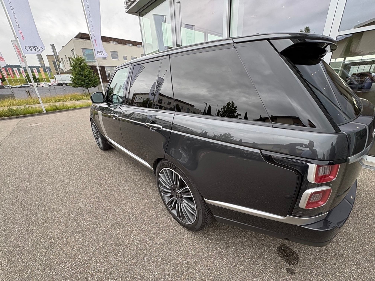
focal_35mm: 14
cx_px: 188
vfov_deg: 85.7
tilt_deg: -20.5
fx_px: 152
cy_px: 140
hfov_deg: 102.1
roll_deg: +3.4
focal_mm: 2.22
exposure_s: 1/99
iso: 80
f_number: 2.2
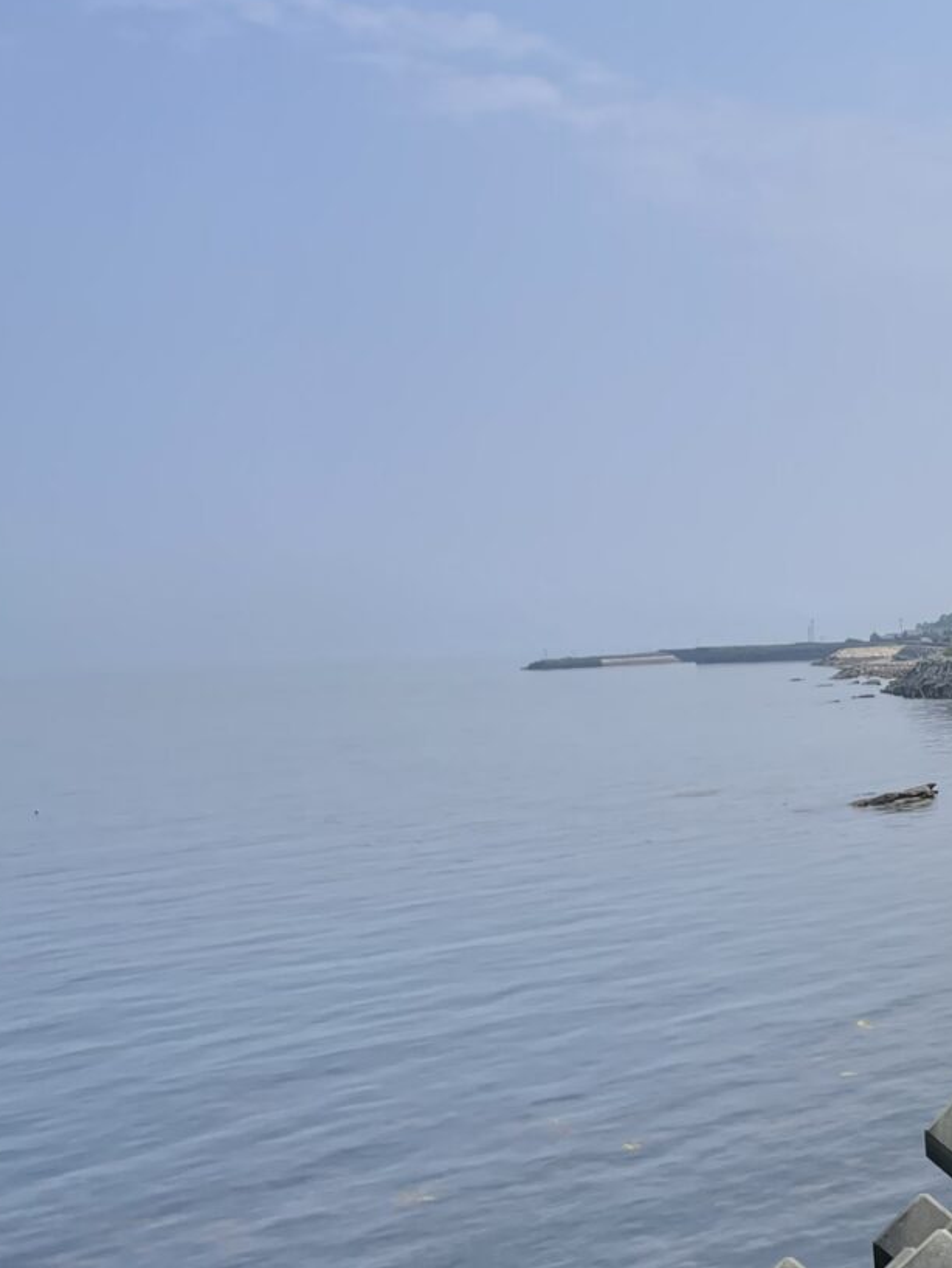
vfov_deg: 31.4
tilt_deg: -5.3
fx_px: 2236
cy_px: 846
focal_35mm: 61
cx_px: 1267
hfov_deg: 21.5
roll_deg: +3.2
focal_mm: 4.2
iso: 32
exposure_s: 1/6135
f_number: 1.6
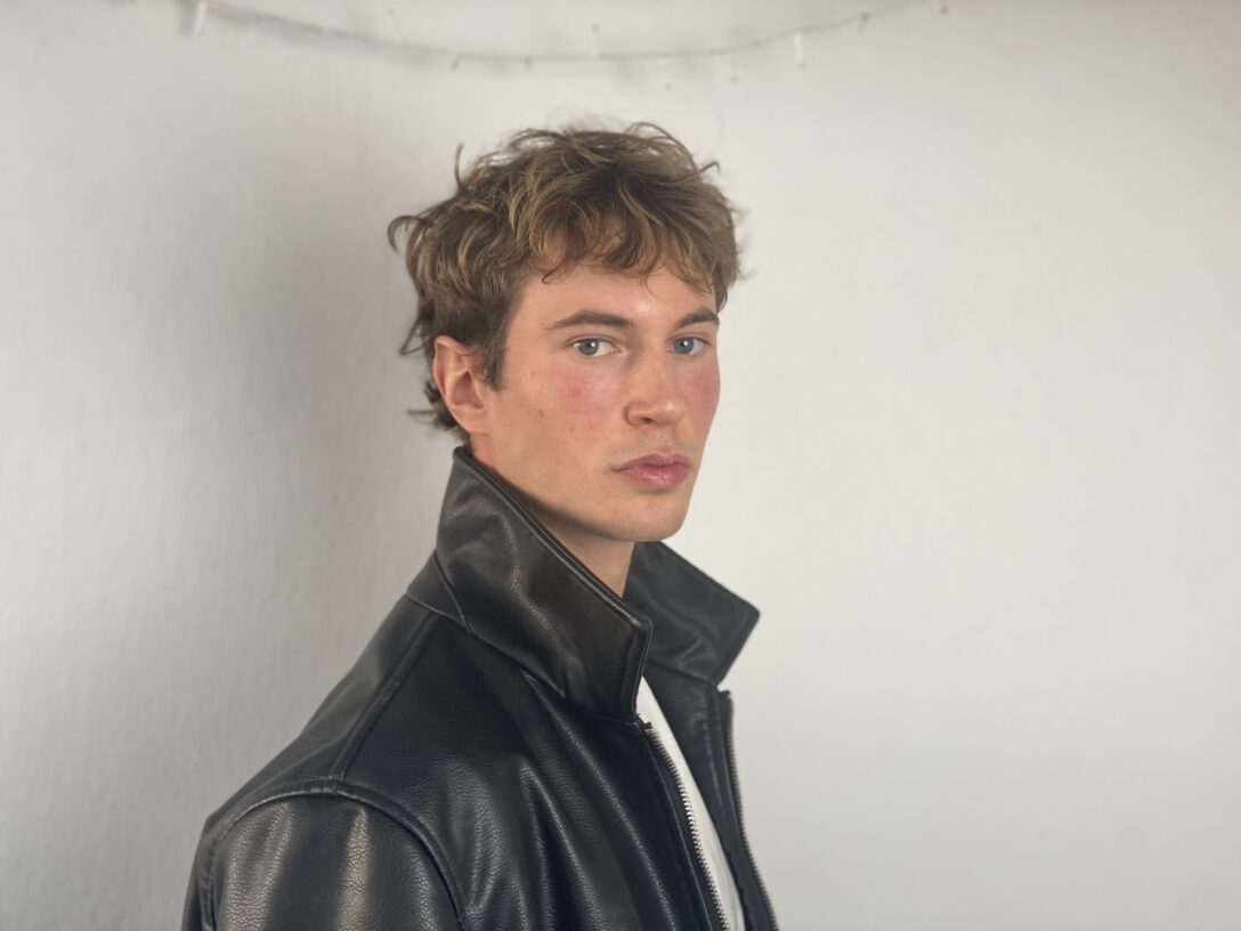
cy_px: 466
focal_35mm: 52
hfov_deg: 36.8
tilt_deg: +2.0
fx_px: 1864
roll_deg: -1.3
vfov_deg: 28.0
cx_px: 620
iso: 100
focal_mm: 6
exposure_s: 1/100
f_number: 2
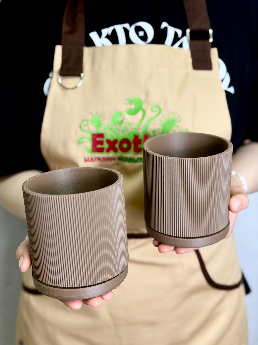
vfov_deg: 39.7
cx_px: 129
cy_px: 172
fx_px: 477
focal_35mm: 48
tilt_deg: -16.3
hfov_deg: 30.3
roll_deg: +1.6
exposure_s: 1/149
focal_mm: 6.76
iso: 50
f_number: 1.78
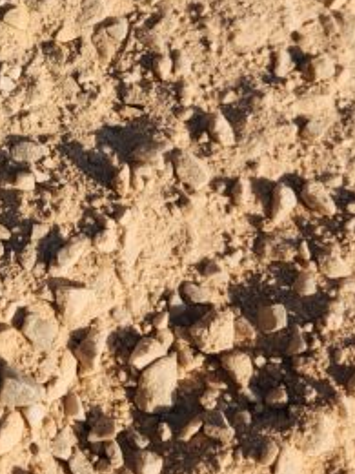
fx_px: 807
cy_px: 101
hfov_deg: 23.2
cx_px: -46
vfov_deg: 31.9
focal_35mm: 59
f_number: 1.8
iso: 20
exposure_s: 1/1681
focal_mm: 5.4
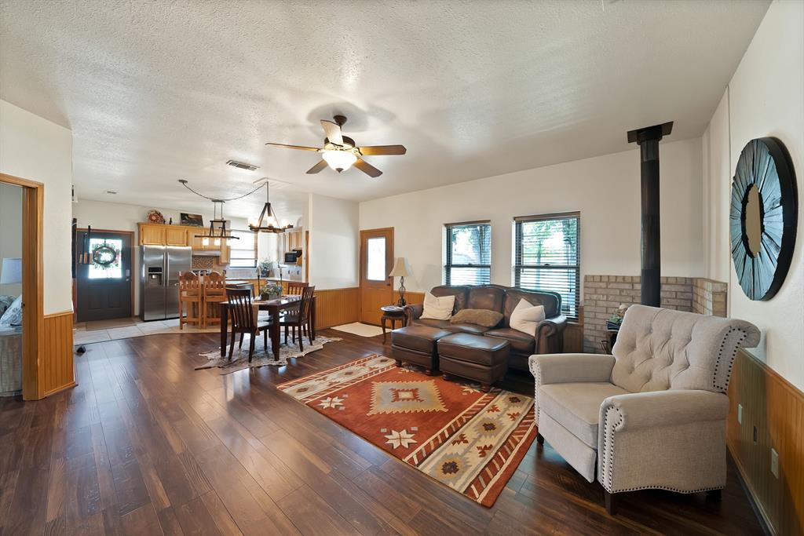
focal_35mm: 12
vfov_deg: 90.0
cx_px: 402
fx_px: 268
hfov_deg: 112.6
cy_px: 268
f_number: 9
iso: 640
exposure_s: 1.3
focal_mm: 12
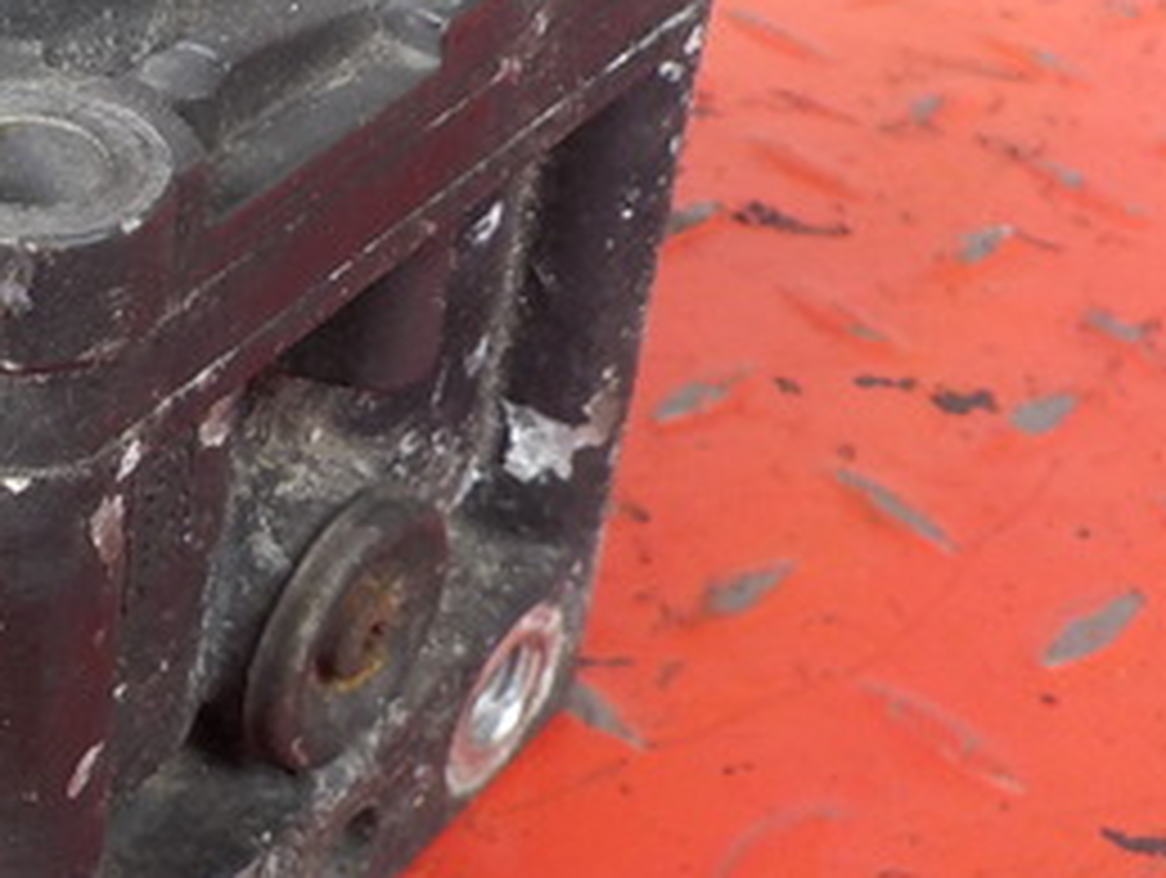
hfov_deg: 25.2
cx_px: 45
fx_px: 2496
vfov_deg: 19.9
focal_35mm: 74
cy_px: 306
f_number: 3.3
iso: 125
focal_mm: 4.1
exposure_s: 1/50
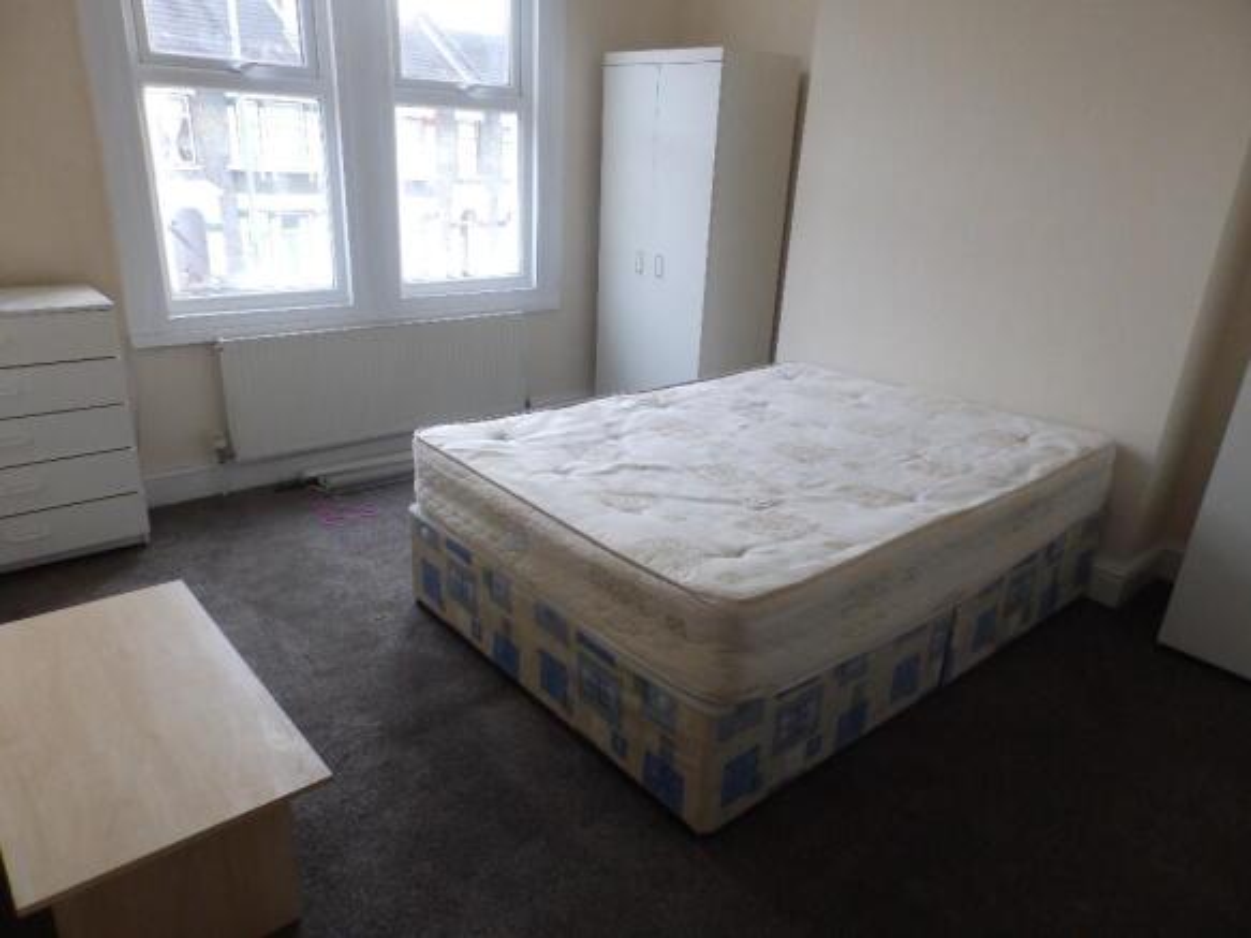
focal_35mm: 22
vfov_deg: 61.1
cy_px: 469
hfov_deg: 76.4
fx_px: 795
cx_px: 626
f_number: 3.4
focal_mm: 4
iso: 400
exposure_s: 1/30
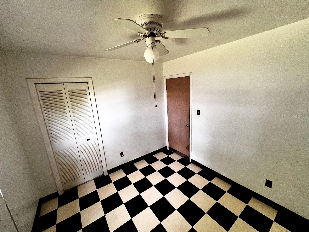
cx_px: 154
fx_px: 116
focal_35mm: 13
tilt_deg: -14.8
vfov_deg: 89.9
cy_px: 116
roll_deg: +4.3
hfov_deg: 106.2
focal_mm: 1.57
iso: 250
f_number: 1.8
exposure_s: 1/60
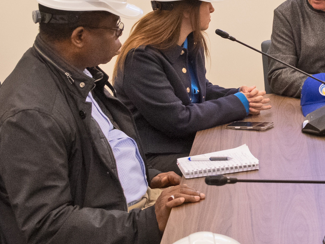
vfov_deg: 16.1
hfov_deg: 20.8
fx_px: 854
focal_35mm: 91
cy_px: 37
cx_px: 330
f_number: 7.1
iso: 3200
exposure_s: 1/400
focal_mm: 22
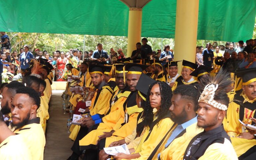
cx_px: 129
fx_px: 447
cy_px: 90
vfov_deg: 20.3
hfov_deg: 32.0
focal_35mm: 64
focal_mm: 10.7
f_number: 3.5
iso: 100
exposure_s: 1/100
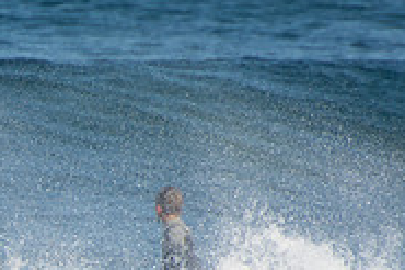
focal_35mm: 1885
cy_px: 365
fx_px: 21187
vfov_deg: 0.7
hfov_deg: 1.1
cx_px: -142
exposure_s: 1/1600
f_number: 5.6
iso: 320
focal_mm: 400
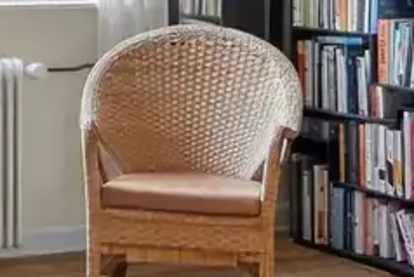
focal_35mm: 121
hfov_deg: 16.0
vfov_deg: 11.1
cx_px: -136
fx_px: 1392
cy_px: -57
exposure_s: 1/8
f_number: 8
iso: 400
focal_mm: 20
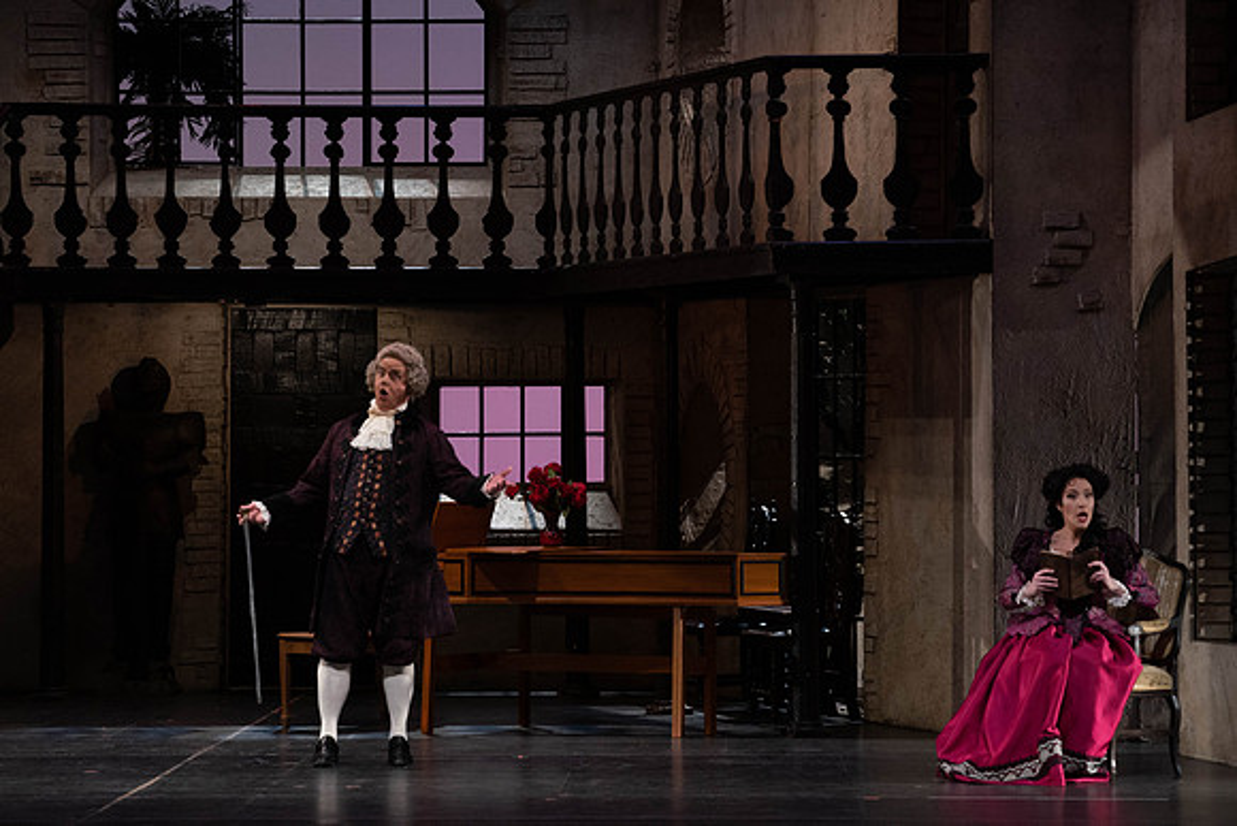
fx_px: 4571
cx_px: 618
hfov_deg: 15.4
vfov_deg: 10.3
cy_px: 413
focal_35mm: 133
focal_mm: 133
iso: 3200
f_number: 8
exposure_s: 1/250
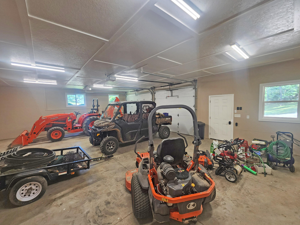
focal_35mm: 13
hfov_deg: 106.2
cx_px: 150
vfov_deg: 89.9
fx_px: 113
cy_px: 112
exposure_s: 1/60
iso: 250
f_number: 2.2
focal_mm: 2.2
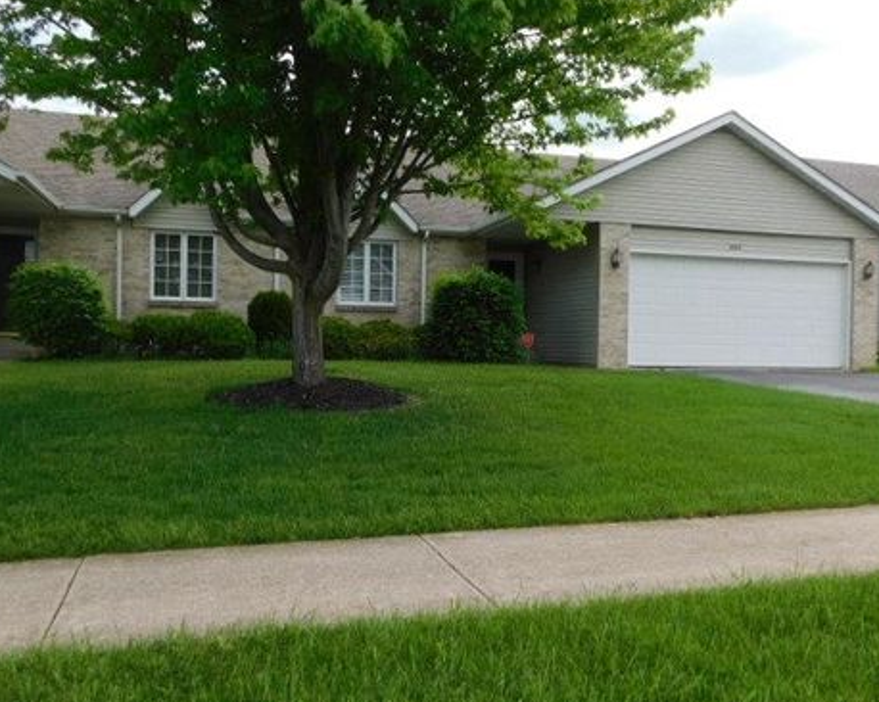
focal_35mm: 32
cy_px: 354
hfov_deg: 55.7
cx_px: 459
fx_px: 832
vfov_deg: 45.8
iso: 125
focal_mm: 5.3
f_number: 3.2
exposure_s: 1/1000
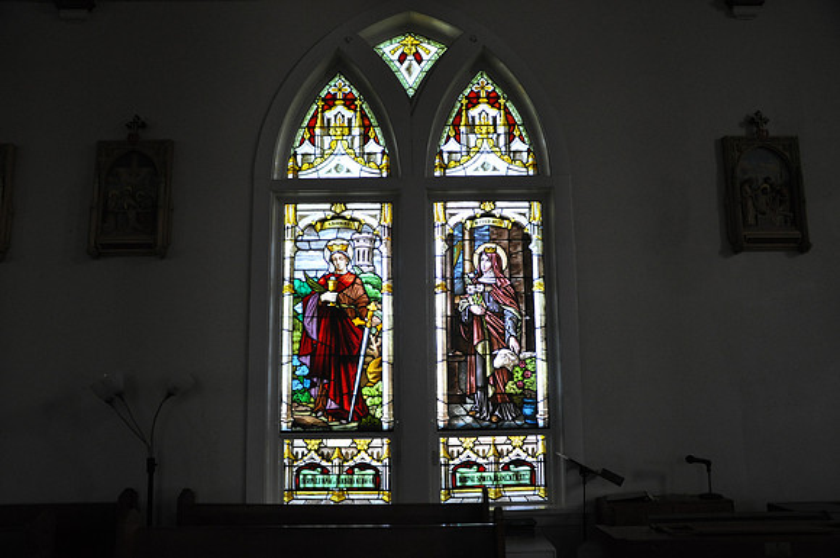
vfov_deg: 41.6
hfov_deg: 59.6
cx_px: 420
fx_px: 734
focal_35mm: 32
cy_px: 279
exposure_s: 1/40
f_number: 3.8
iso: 800
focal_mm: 21
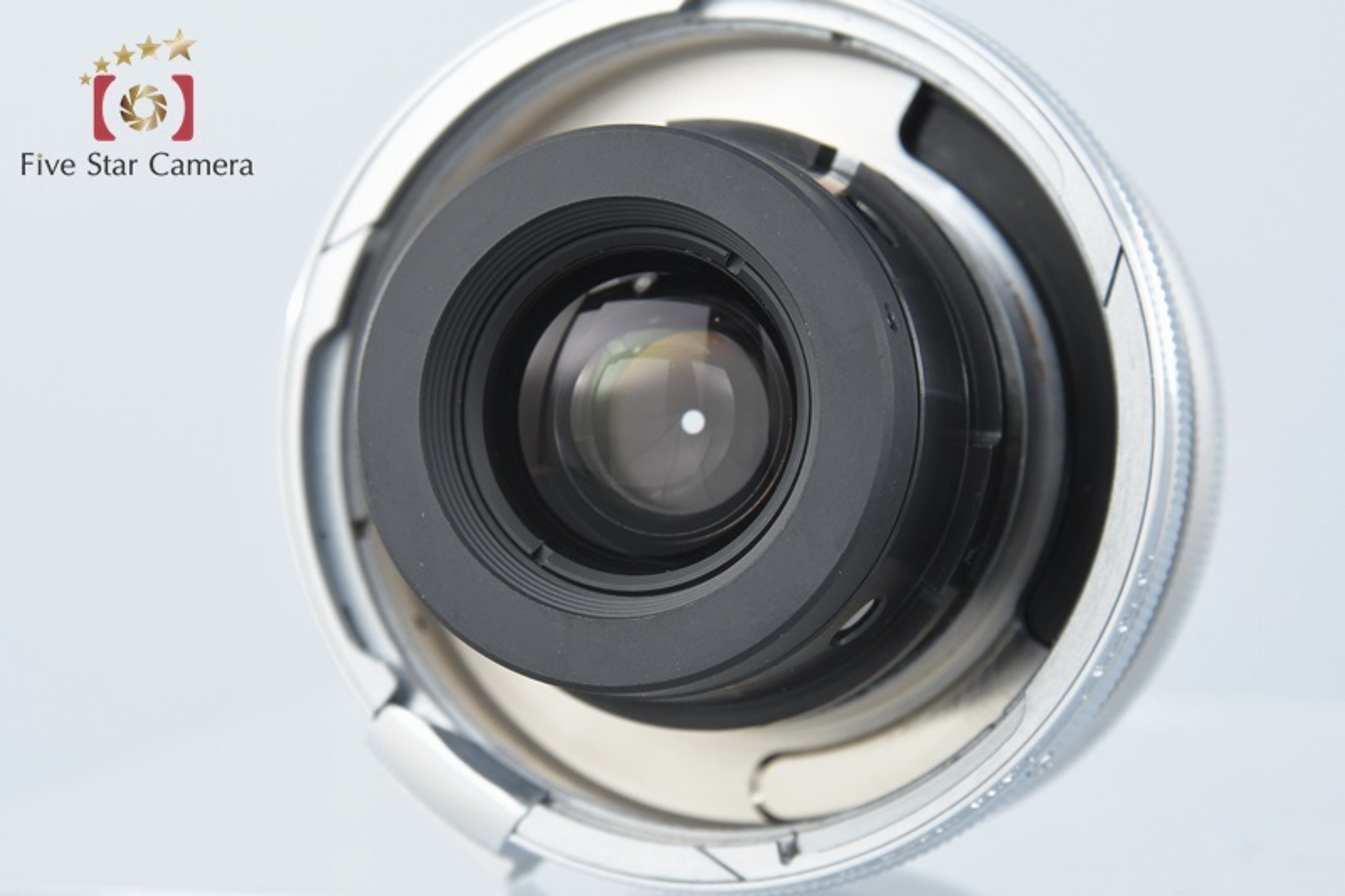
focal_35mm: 450
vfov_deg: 3.1
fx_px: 16808
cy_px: 448
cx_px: 672
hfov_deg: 4.6
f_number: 13
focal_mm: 300
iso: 400
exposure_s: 1/250
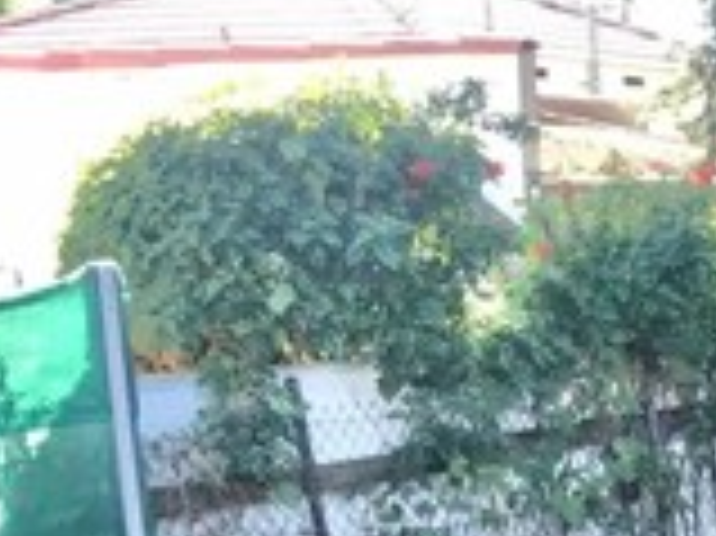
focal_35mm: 113
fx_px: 2336
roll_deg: +0.9
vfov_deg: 12.5
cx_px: 1355
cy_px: 784
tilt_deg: -12.4
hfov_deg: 14.8
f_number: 1.8
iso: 25
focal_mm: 3.99
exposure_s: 1/120
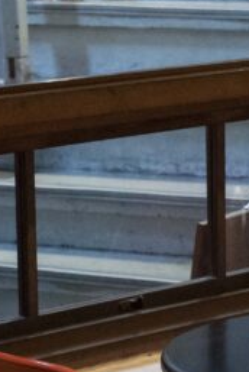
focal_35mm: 215
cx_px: 335
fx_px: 2224
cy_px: 59
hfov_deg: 6.4
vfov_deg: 9.5
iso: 12800
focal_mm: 54
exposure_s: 1/100
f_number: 5.6
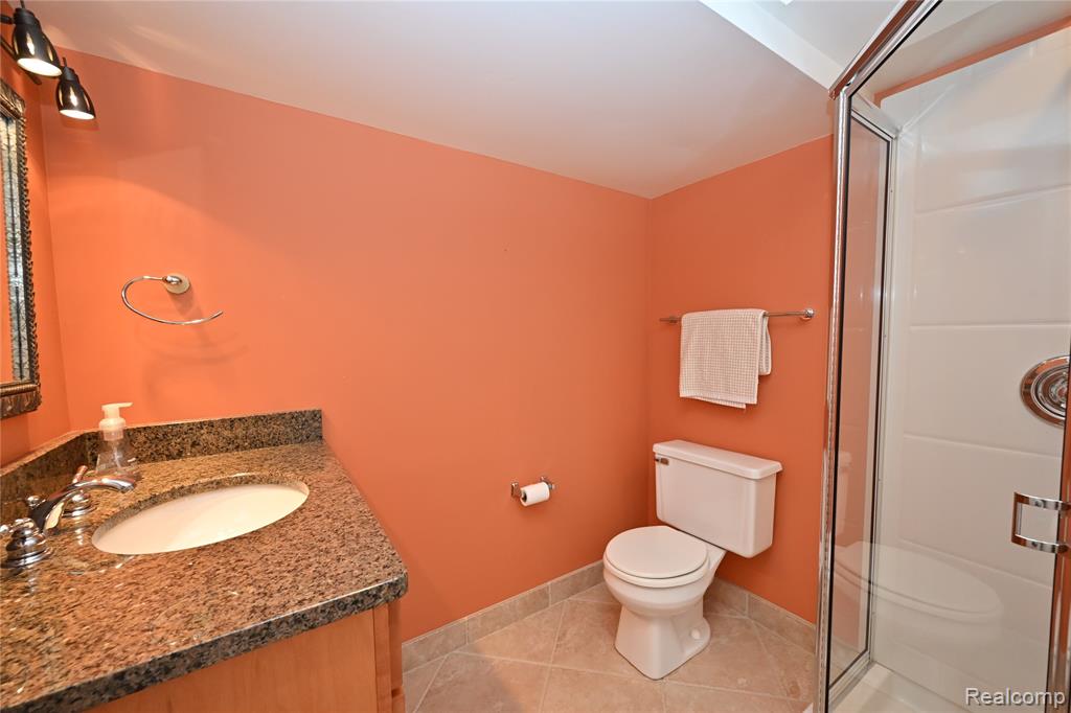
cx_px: 536
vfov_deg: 81.2
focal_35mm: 14
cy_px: 356
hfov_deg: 104.3
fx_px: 416
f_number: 10
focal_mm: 14
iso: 1600
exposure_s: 1/60
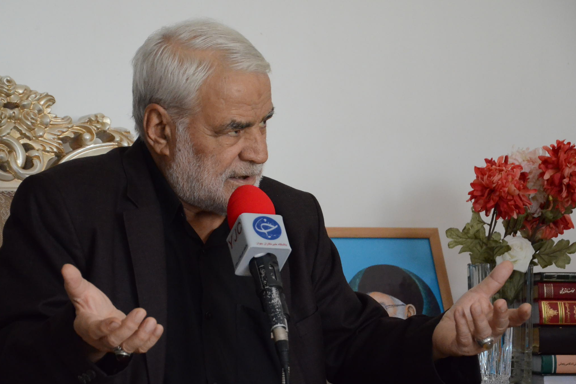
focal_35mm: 166
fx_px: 2656
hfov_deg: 12.4
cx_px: 263
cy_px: 212
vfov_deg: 8.3
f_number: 5.6
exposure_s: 1/400
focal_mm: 92
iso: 3200
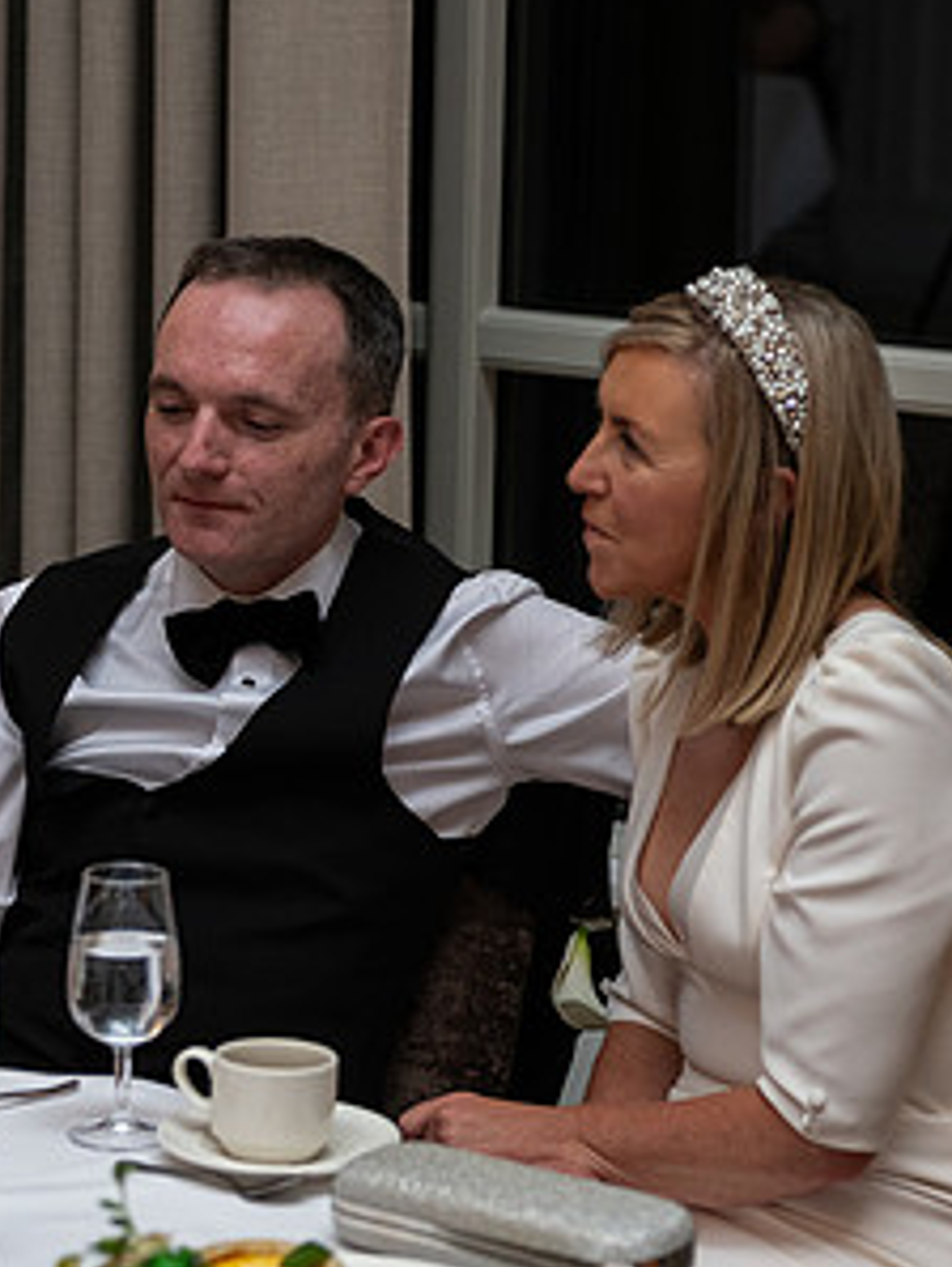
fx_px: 4248
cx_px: 395
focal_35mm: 116
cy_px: 695
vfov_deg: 17.0
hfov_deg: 12.8
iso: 800
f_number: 3.5
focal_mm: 62
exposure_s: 1/160
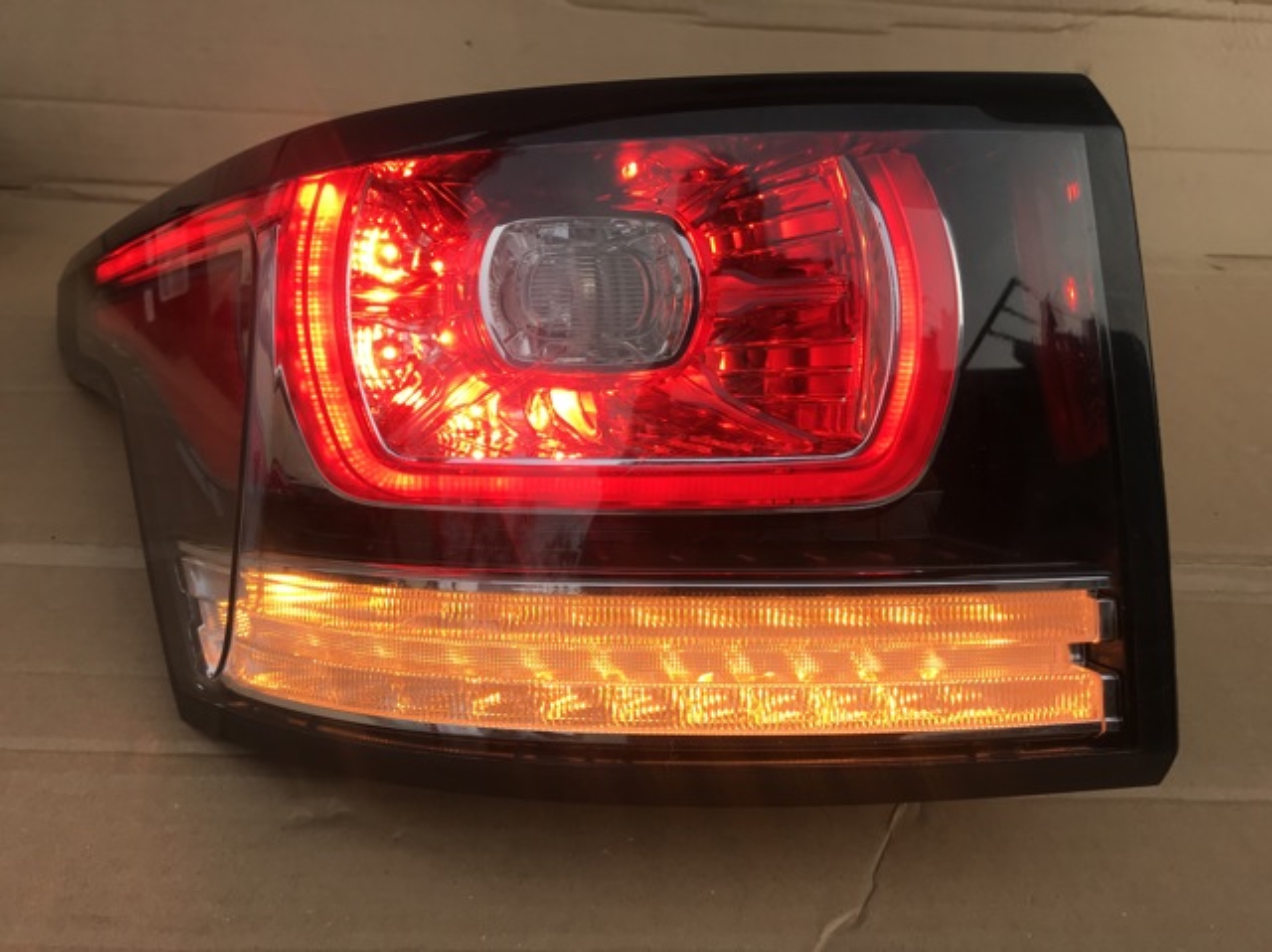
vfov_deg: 49.7
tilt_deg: -29.5
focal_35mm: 28
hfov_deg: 63.5
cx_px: 636
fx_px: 1028
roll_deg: -3.0
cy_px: 476
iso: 20
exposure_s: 1/409
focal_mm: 3.99
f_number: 1.8
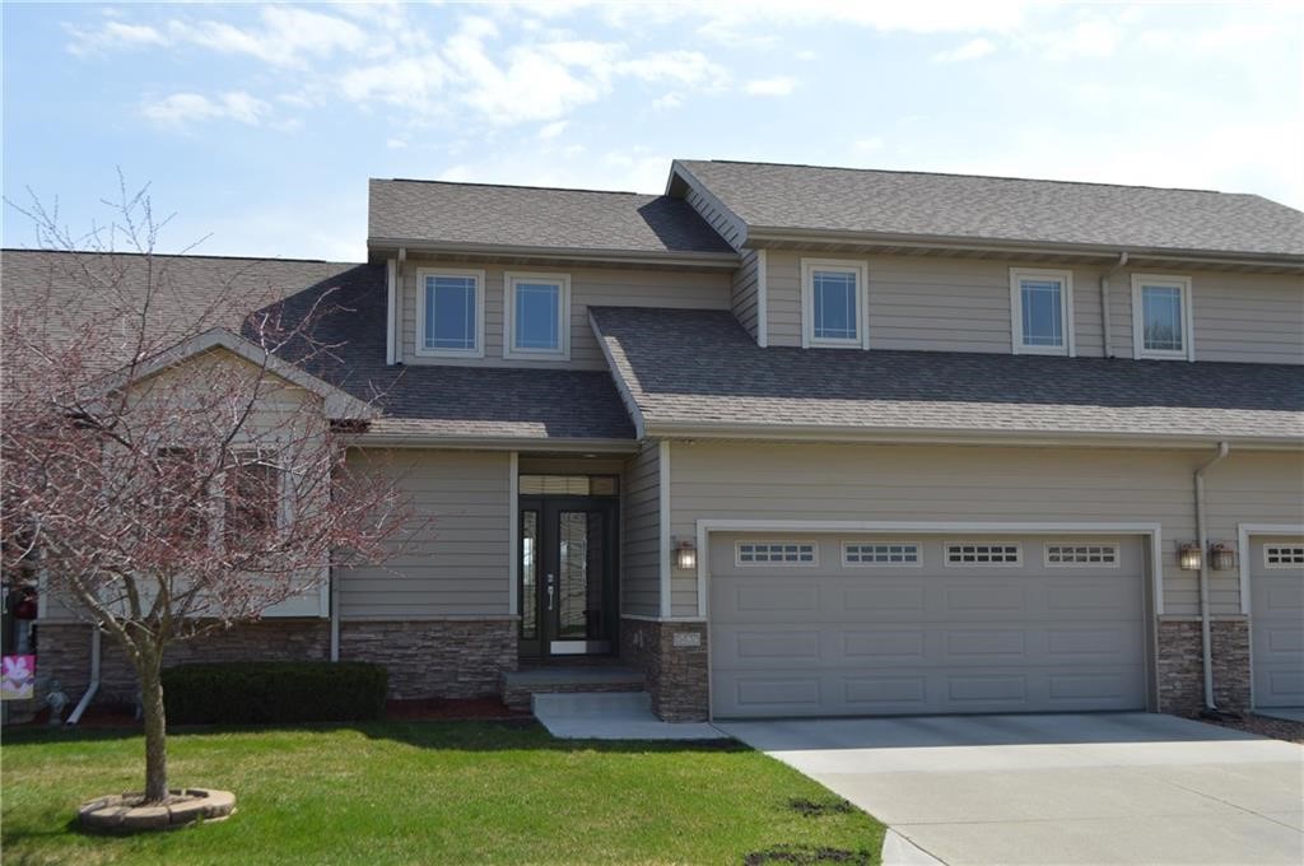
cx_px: 652
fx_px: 1411
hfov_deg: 49.6
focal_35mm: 39
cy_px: 433
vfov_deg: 34.1
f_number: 8
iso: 100
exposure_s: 1/250
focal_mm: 26
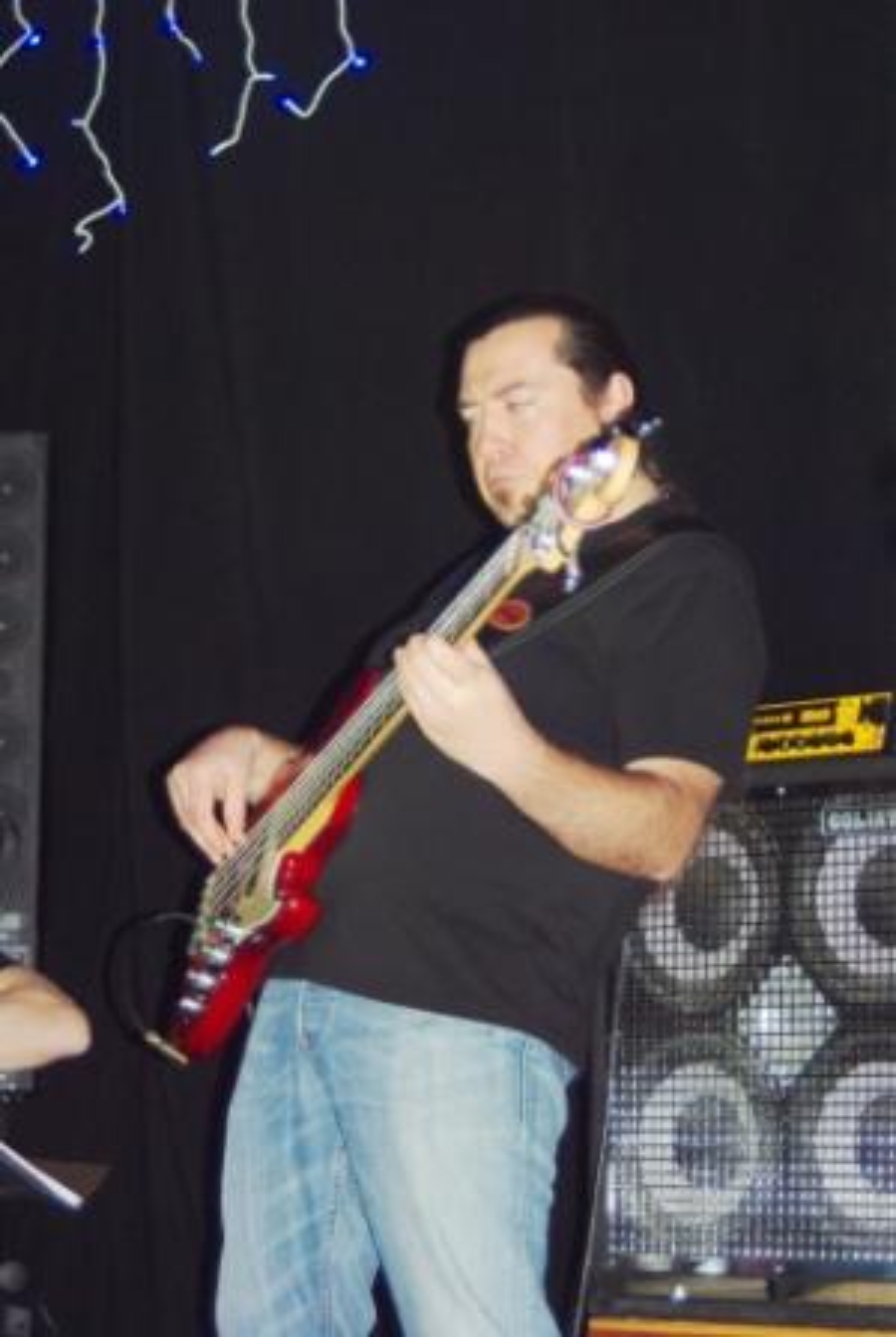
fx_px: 3796
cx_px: 448
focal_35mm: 102
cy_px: 668
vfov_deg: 20.0
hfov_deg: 13.5
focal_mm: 68
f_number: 4.5
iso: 800
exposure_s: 1/90
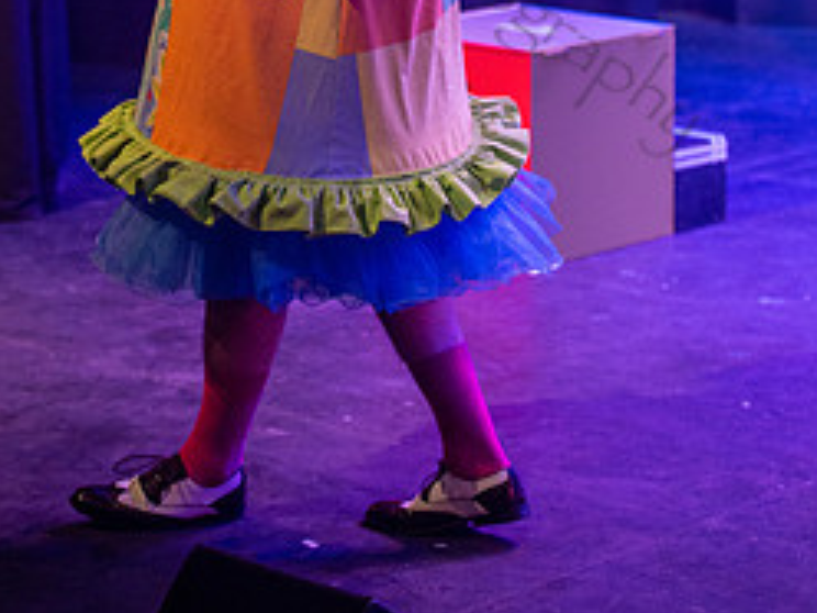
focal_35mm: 122
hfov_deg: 16.1
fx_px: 2879
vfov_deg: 11.9
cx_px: 354
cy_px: -119
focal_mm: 70
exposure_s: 1/320
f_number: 2.8
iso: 1000
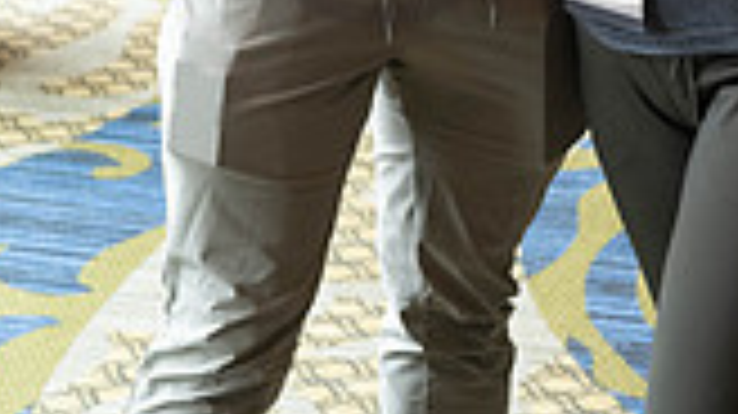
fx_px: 2816
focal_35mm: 144
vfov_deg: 8.0
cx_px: 504
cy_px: -405
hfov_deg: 14.9
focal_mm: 50
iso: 2500
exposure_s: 1/160
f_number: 4.5
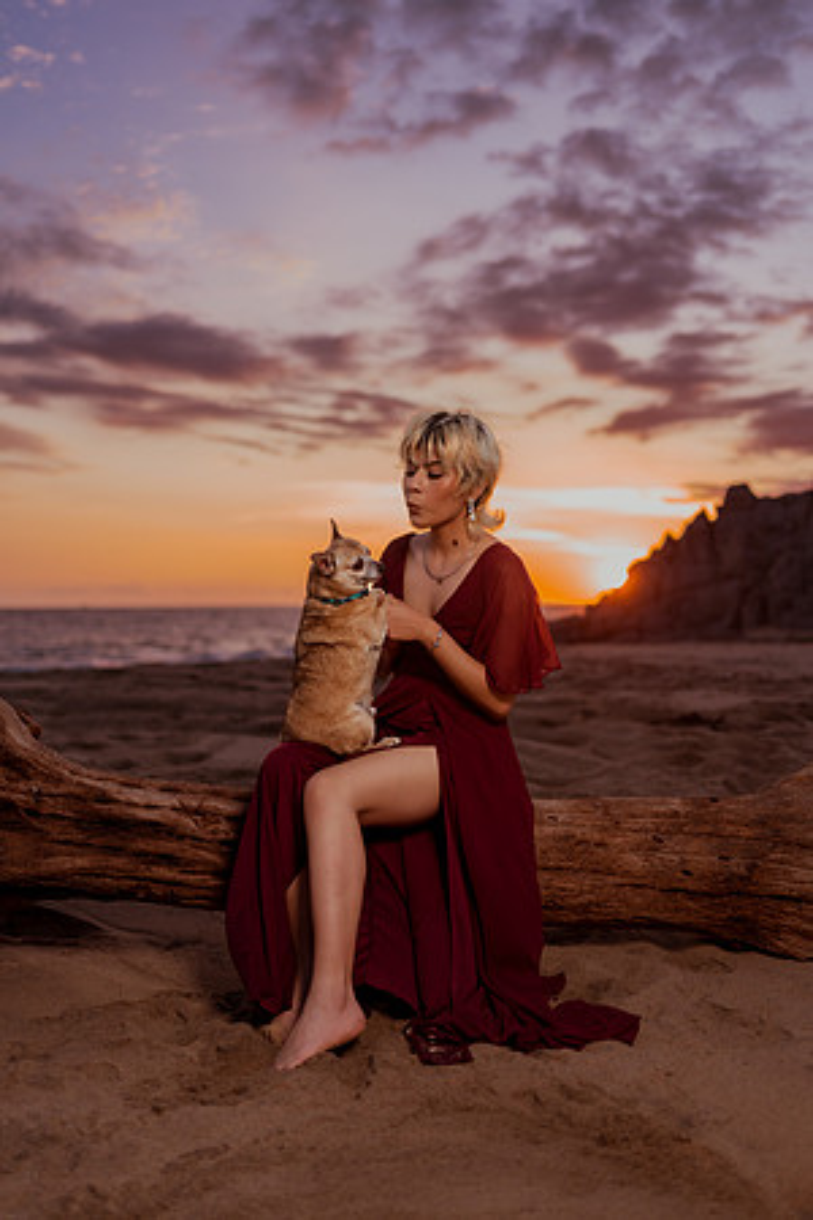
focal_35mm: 35
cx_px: 406
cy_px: 610
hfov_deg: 37.9
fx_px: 1186
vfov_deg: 54.4
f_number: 1.8
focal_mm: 35
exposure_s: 1/500
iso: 50
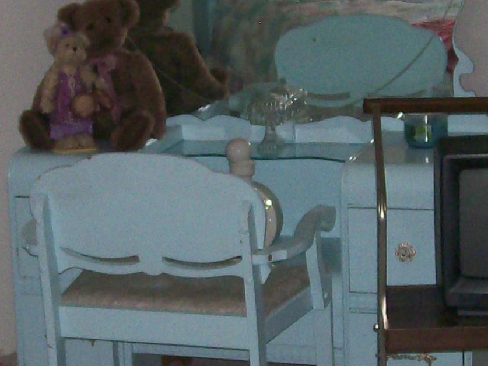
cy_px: 195
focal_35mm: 129
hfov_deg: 15.2
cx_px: 125
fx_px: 1819
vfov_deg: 11.5
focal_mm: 6
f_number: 2.7
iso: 140
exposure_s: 1/64
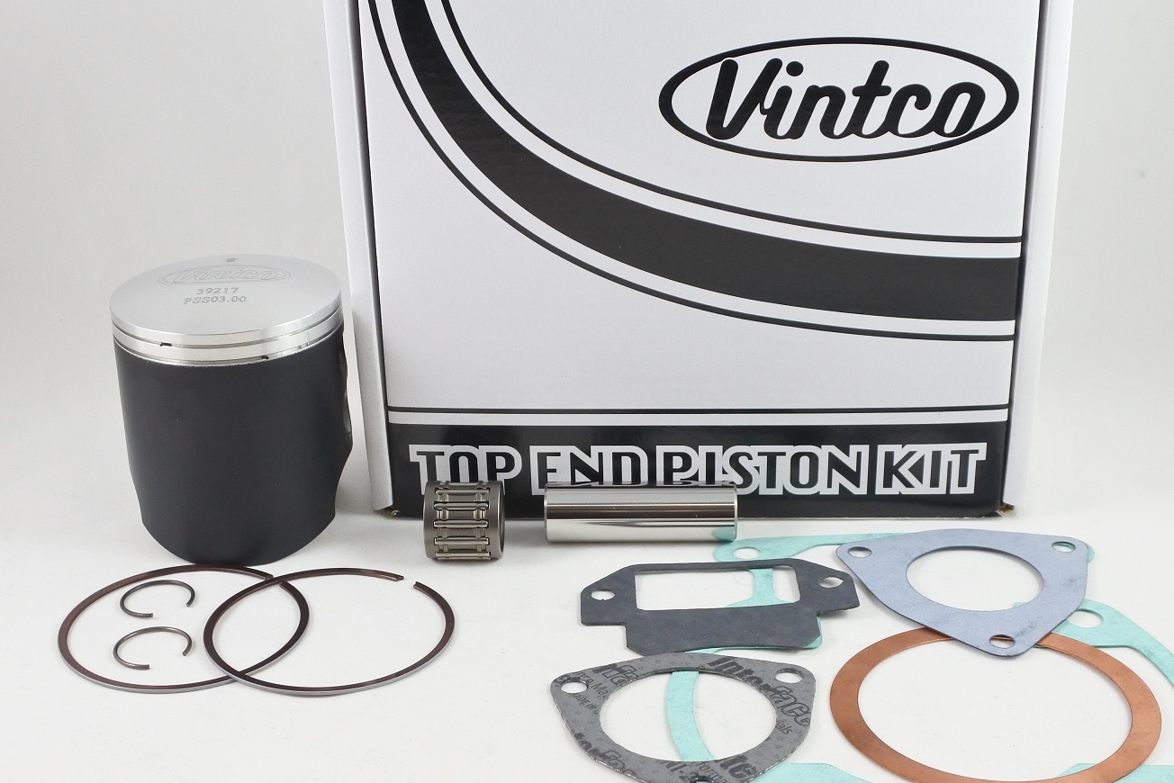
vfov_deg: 29.9
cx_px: 598
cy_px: 379
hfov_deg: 43.6
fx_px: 1468
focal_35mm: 45
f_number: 4
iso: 500
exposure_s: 1/125
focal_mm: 13.1
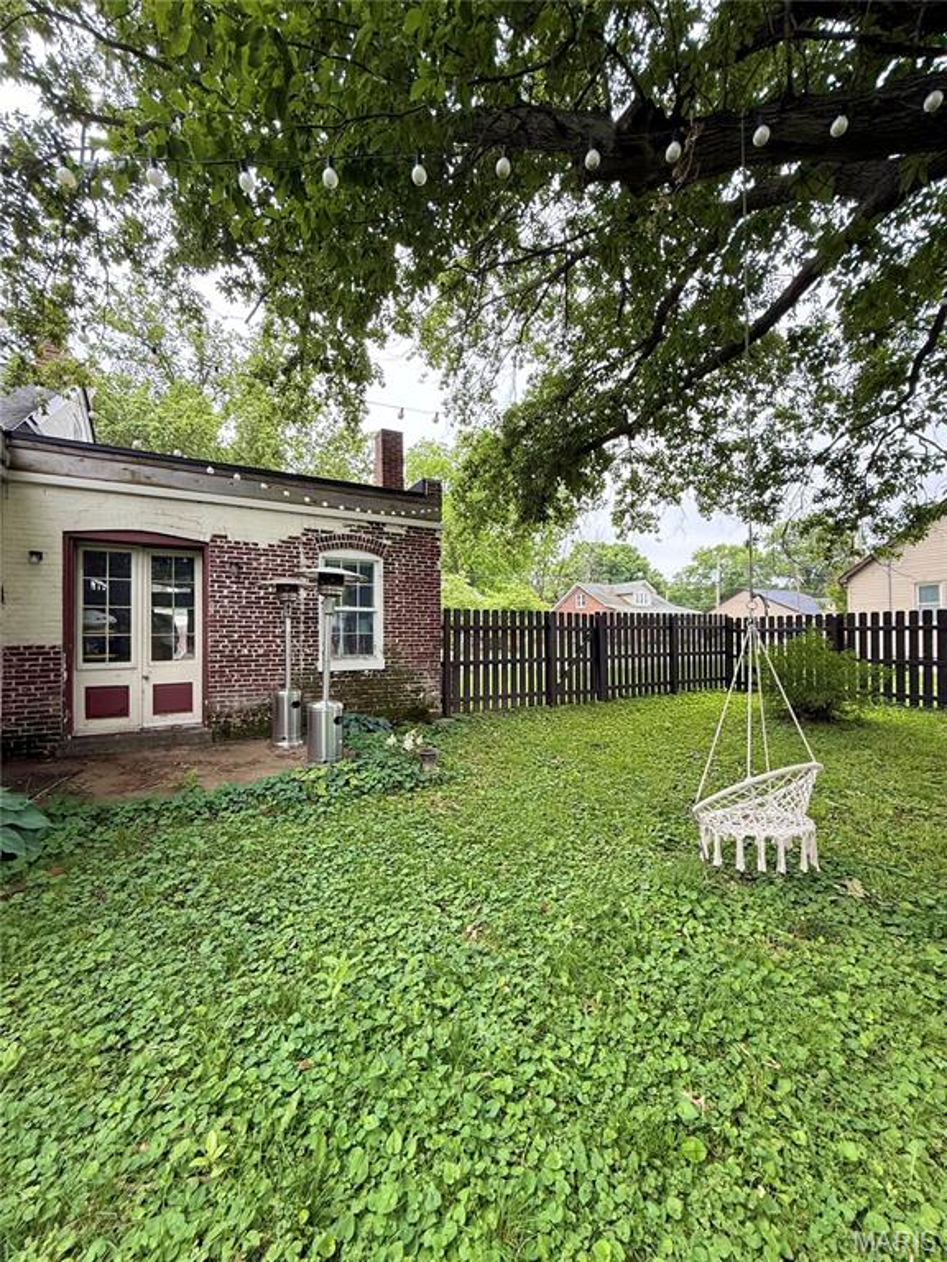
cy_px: 631
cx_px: 474
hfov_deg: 85.7
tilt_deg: +0.7
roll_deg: +0.1
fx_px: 511
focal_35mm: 14
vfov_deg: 102.1
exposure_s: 1/307
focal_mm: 2.22
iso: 64
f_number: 2.2
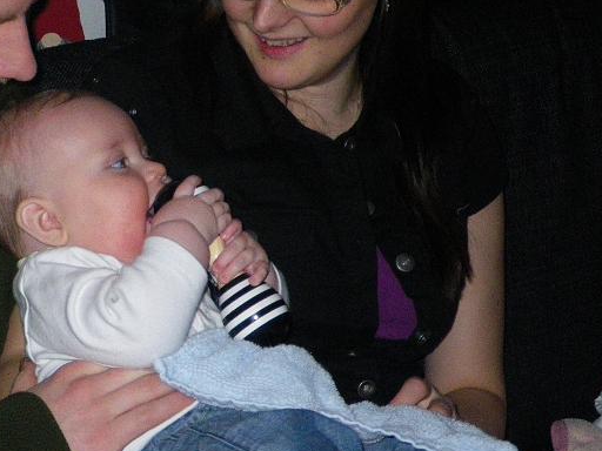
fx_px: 1461
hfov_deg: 22.9
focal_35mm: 84
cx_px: 103
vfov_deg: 17.6
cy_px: 204
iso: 400
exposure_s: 1/60
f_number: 4.2
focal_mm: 7.5
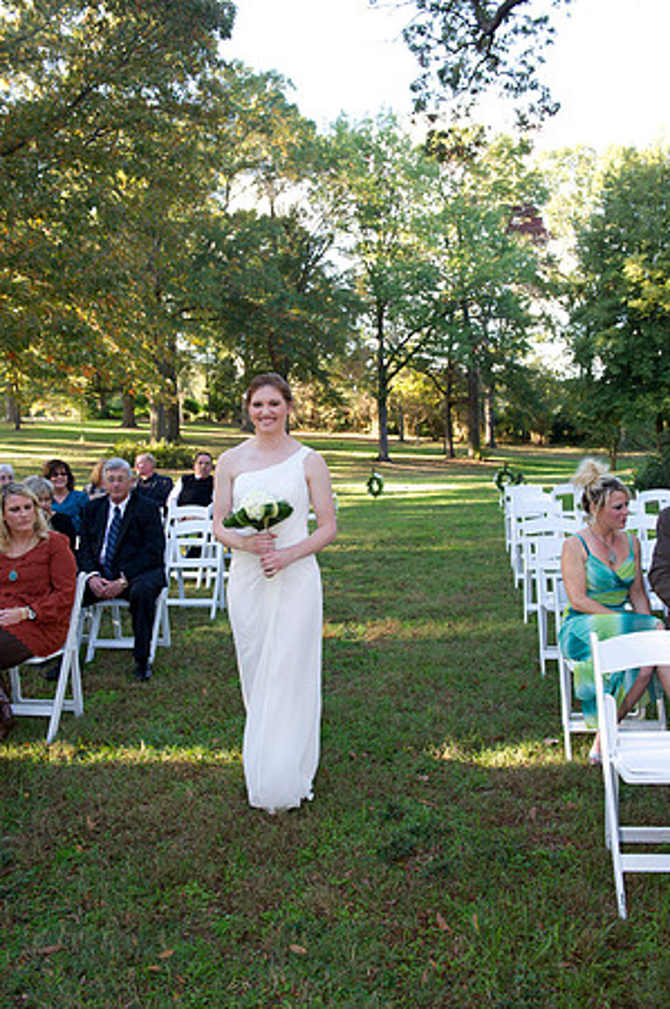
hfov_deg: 41.0
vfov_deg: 58.8
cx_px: 335
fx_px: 895
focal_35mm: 32
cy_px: 504
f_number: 5.6
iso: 500
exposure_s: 1/125
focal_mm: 32
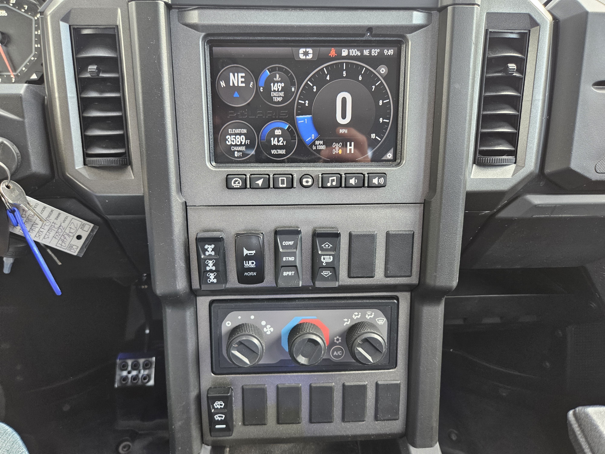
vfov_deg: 58.9
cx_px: 302
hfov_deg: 73.9
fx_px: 402
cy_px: 227
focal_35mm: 23
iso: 160
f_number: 1.8
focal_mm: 5.4
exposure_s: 1/120
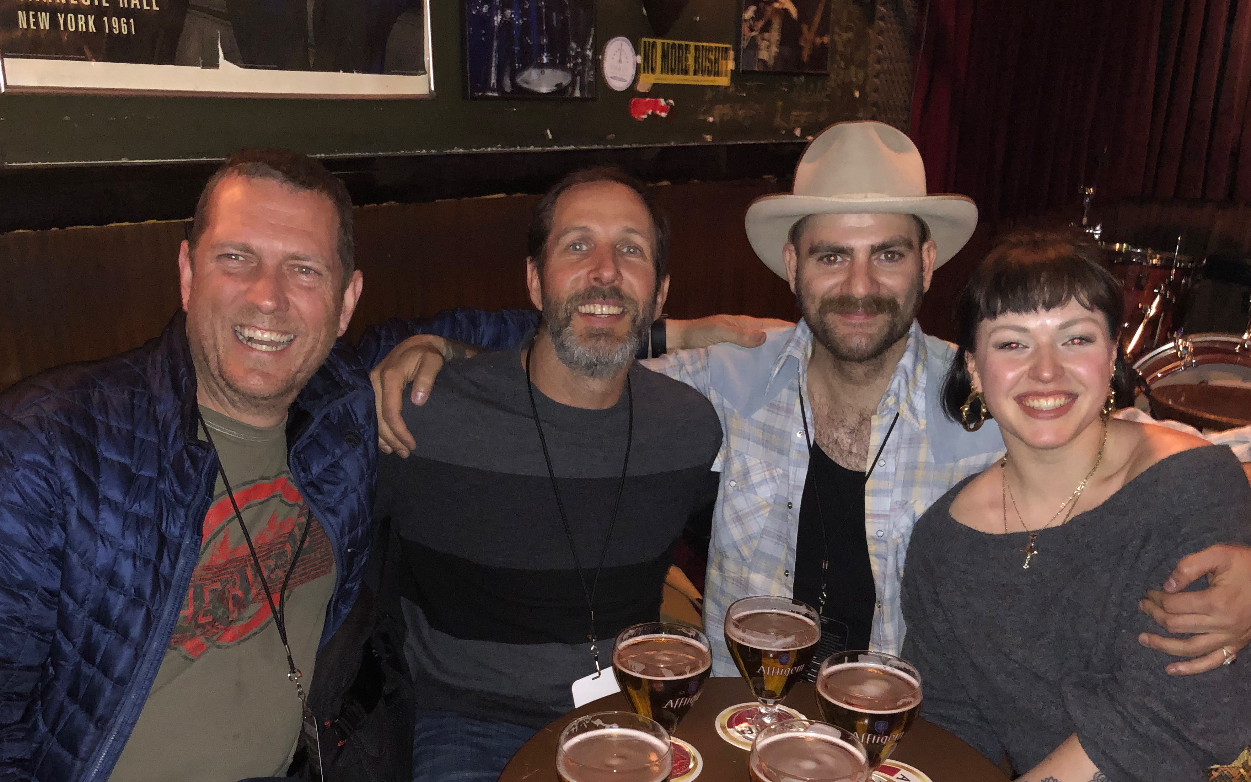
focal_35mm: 34
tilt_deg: -19.9
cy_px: 531
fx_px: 1159
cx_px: 638
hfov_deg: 56.7
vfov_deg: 36.8
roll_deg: -0.4
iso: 320
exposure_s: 1/4
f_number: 1.8
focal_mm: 4
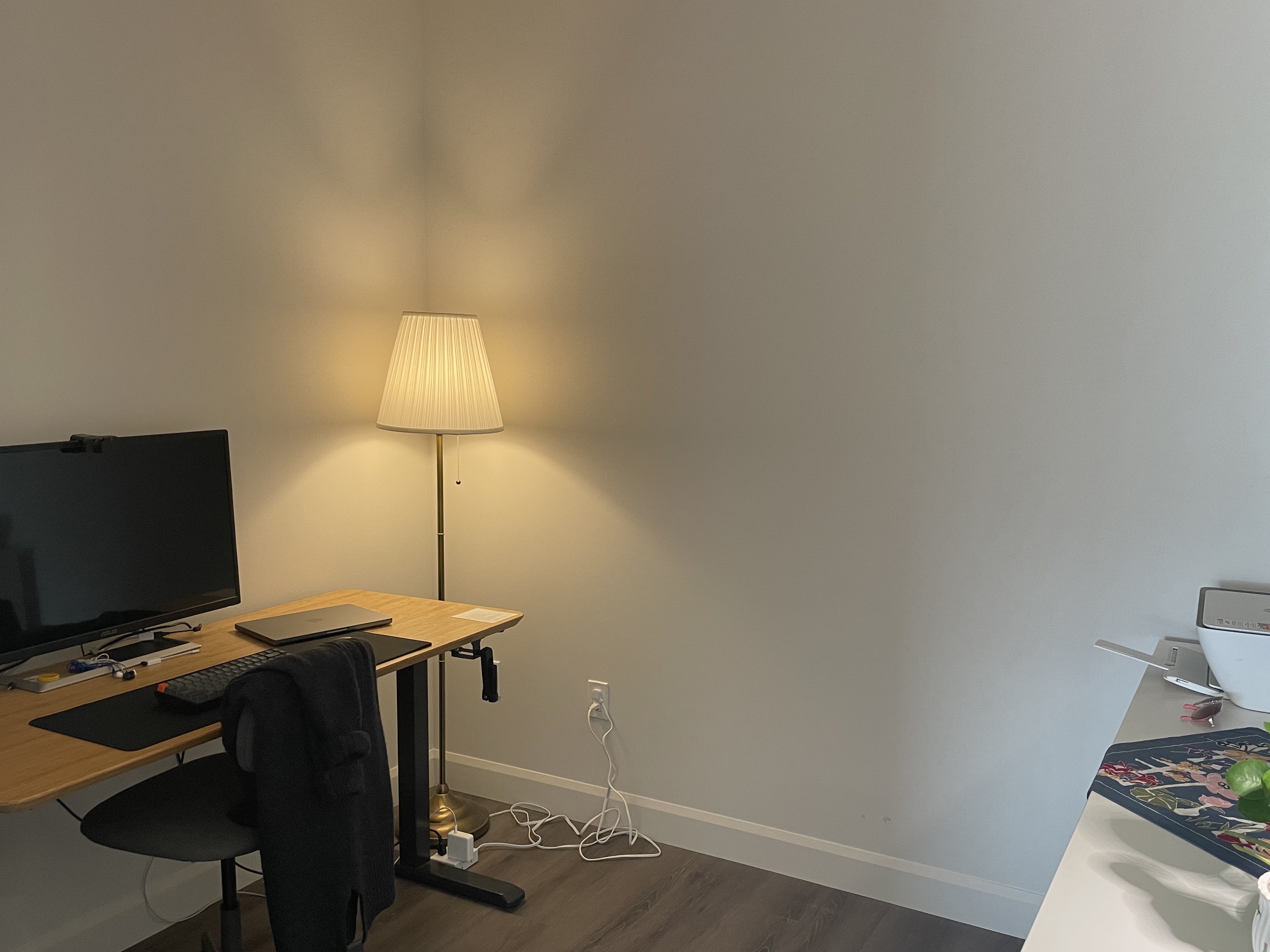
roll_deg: -0.6
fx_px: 1101
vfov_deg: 46.7
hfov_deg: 60.0
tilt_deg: -8.1
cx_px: 640
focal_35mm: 30
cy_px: 520
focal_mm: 4.2
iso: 80
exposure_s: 1/60
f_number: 1.6
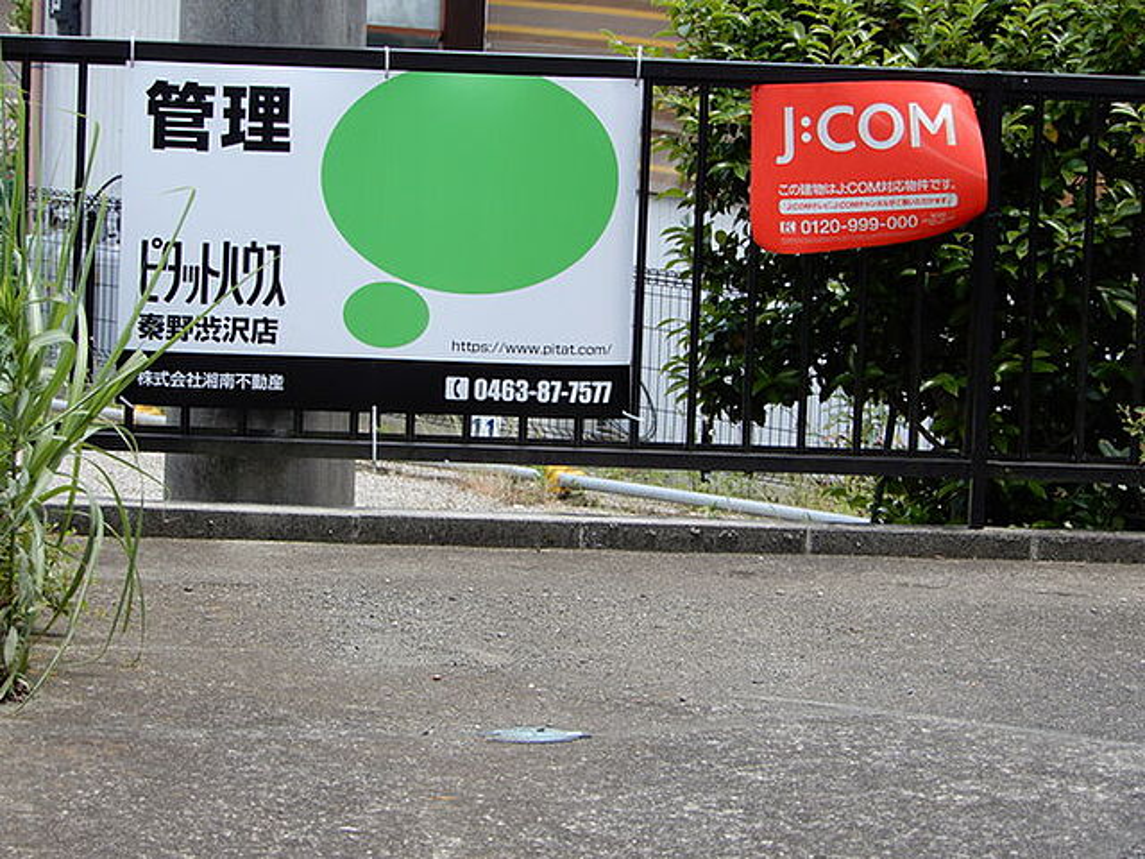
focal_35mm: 165
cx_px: 572
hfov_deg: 12.0
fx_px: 5458
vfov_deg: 9.0
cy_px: 430
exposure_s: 1/125
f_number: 5.6
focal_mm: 29.4
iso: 80
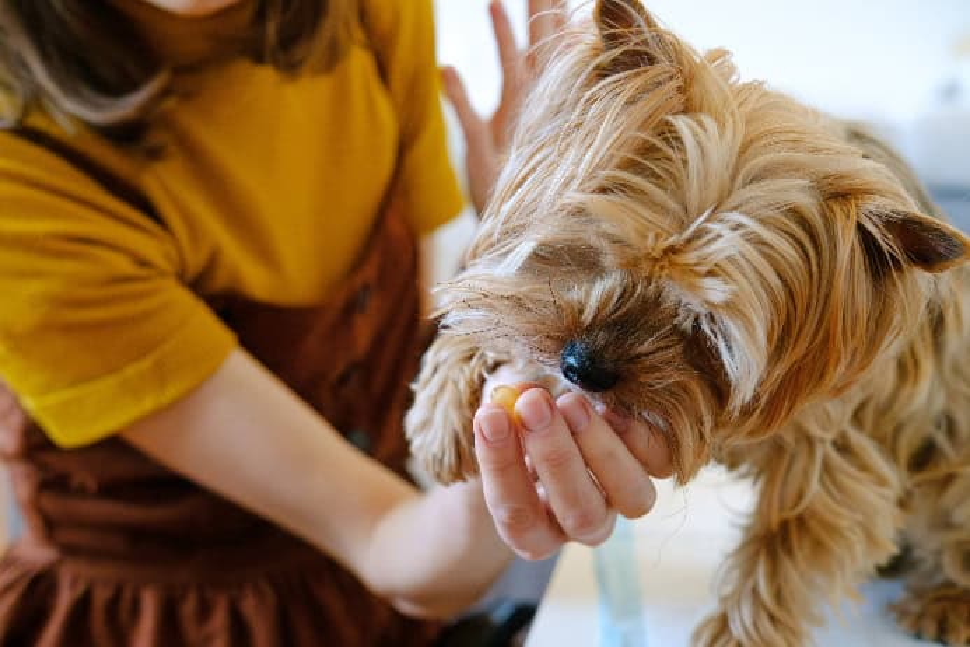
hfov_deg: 37.5
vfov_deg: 25.5
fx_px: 1428
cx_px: 485
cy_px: 324
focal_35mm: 53
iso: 1000
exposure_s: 1/500
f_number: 4
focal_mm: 35
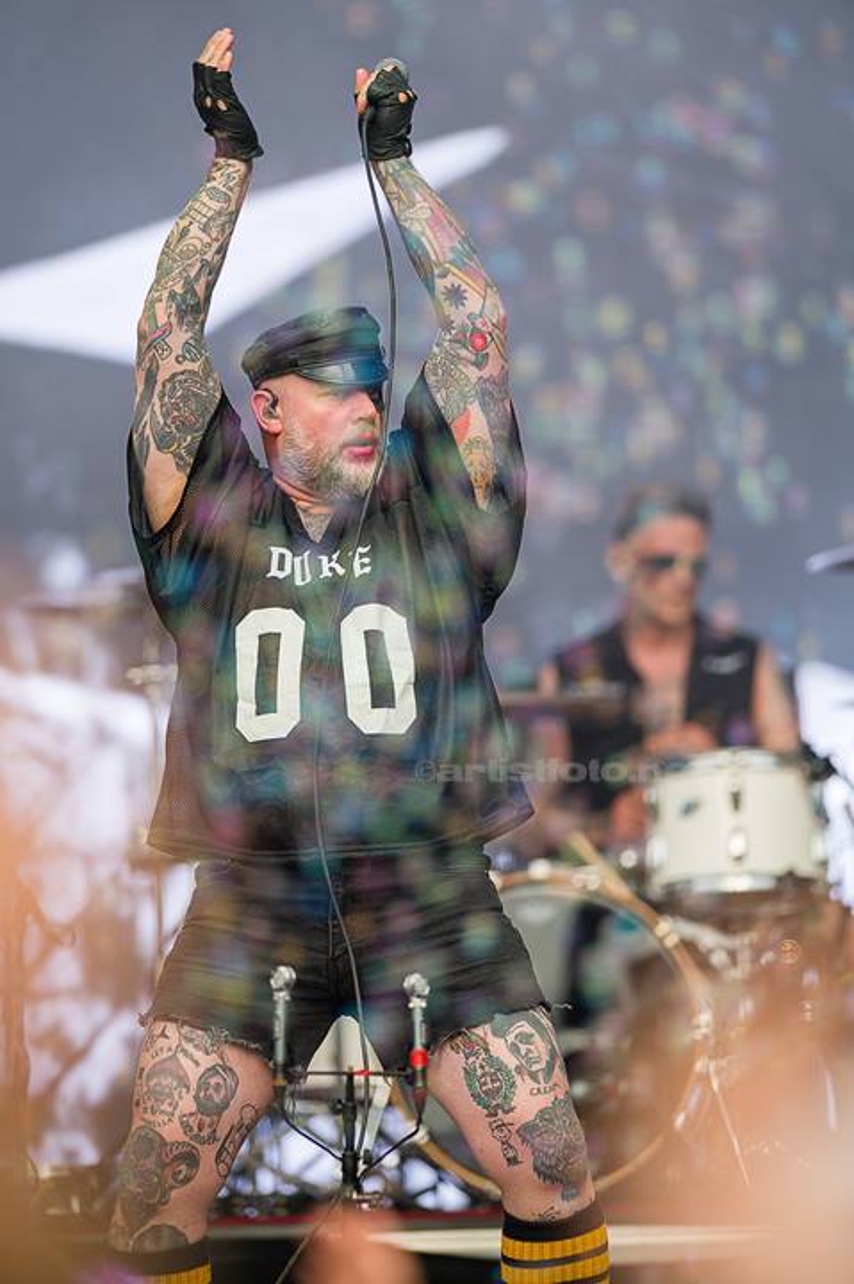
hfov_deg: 4.6
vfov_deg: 6.9
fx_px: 10690
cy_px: 642
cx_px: 427
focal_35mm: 300
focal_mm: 300
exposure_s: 1/1000
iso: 640
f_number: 2.8
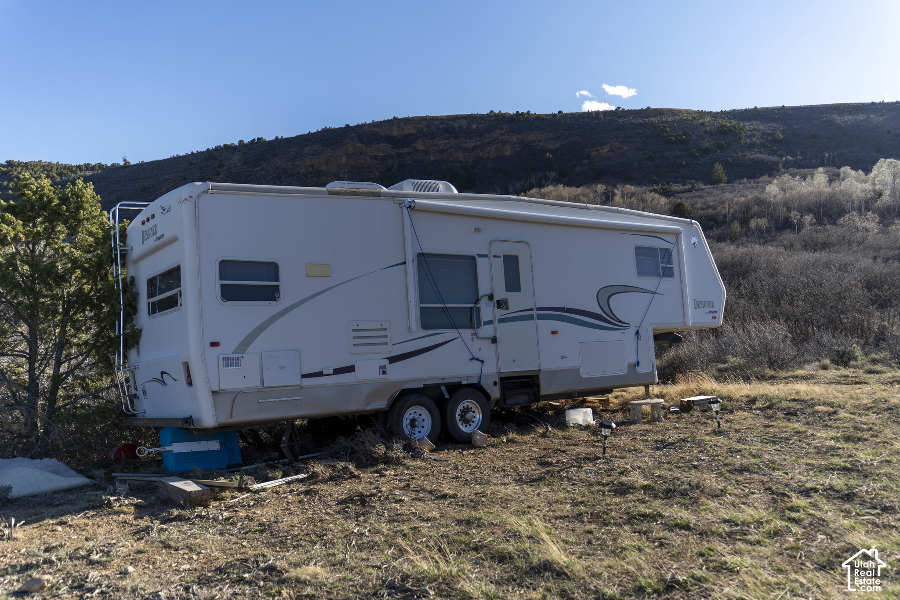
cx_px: 450
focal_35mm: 30
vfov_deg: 43.6
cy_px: 300
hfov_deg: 61.9
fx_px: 750
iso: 100
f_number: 2.8
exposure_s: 1/2500
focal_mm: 30
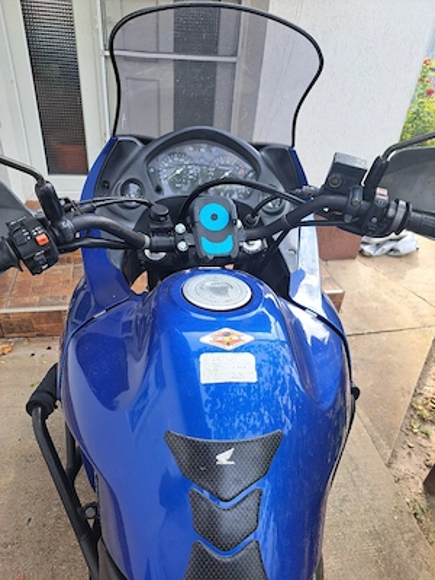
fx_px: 402
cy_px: 290
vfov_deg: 71.6
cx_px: 218
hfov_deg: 56.8
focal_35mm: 24
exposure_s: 1/156
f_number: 1.8
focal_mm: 5.23
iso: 50
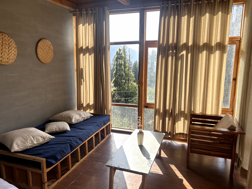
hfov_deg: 65.3
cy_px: 96
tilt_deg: -9.7
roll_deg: +0.3
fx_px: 197
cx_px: 122
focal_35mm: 27
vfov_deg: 51.4
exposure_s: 1/932
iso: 50
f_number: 1.5
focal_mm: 5.7
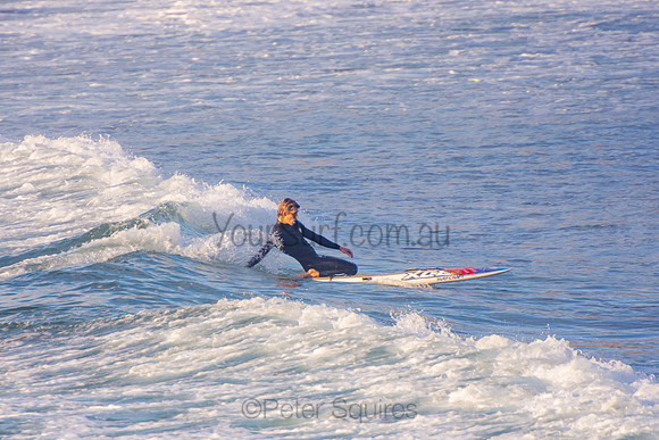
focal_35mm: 621
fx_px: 11376
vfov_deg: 2.2
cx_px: 330
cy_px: 220
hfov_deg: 3.3
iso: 360
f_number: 5.6
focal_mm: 400
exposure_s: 1/1250
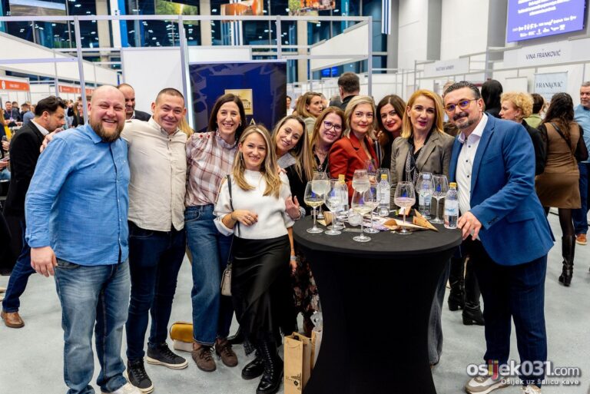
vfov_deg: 41.2
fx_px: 525
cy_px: 197
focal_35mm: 32
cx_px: 295
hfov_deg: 58.7
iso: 1000
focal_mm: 32
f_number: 2.8
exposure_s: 1/160
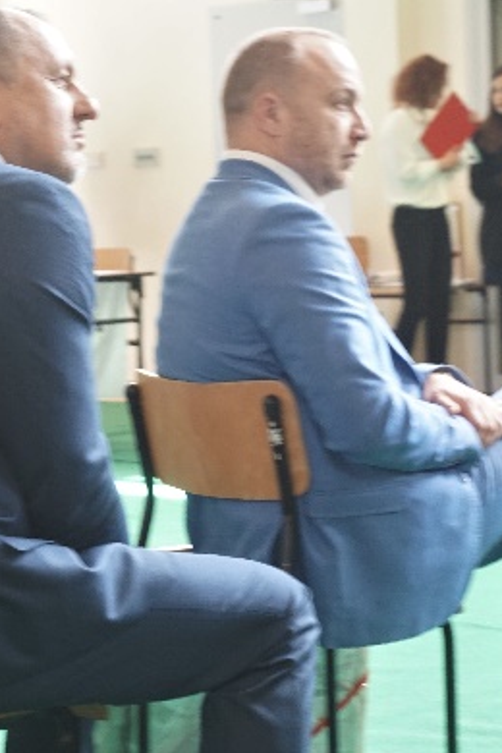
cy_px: 452
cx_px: 161
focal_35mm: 104
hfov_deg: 13.2
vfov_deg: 19.7
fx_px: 2170
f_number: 5.6
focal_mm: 45
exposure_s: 1/20
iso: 640
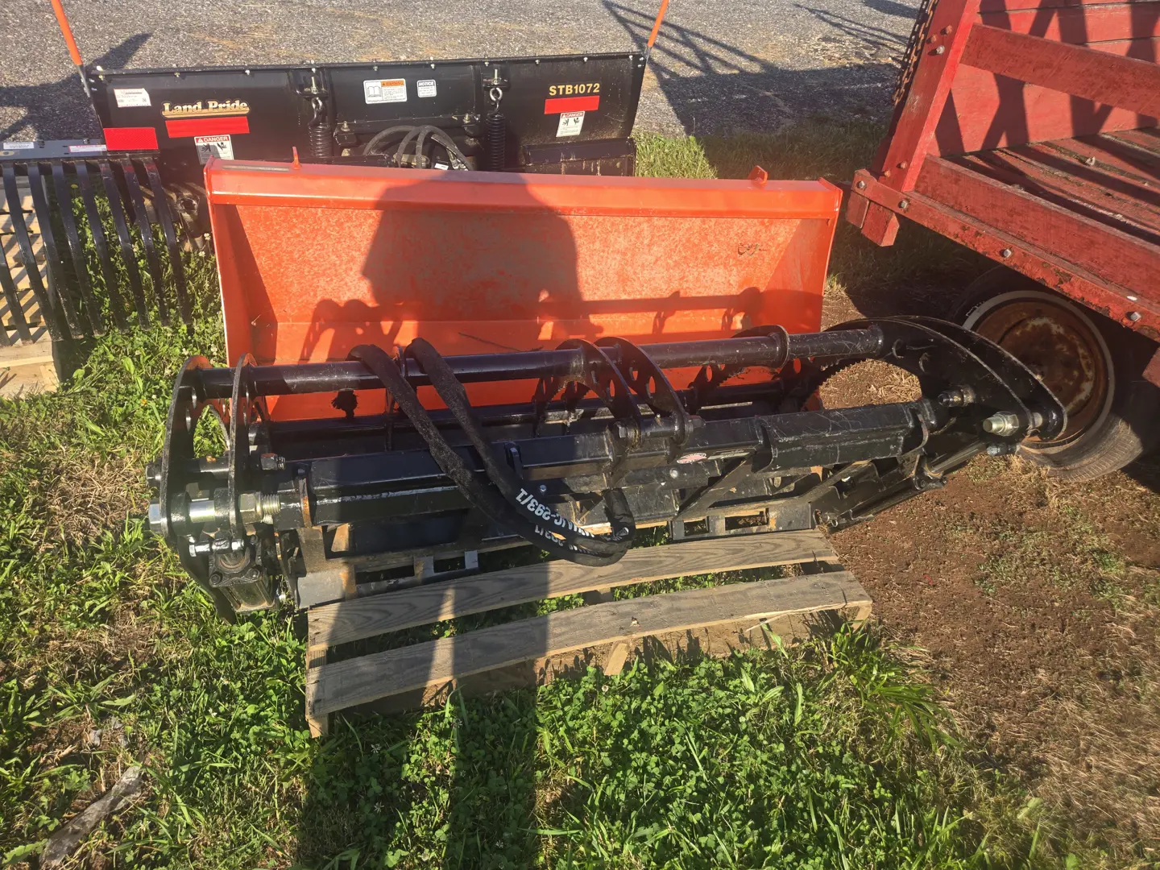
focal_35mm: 23
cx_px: 580
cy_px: 435
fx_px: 771
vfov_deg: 58.9
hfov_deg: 73.9
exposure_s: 1/902
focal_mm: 5.4
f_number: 1.8
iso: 25
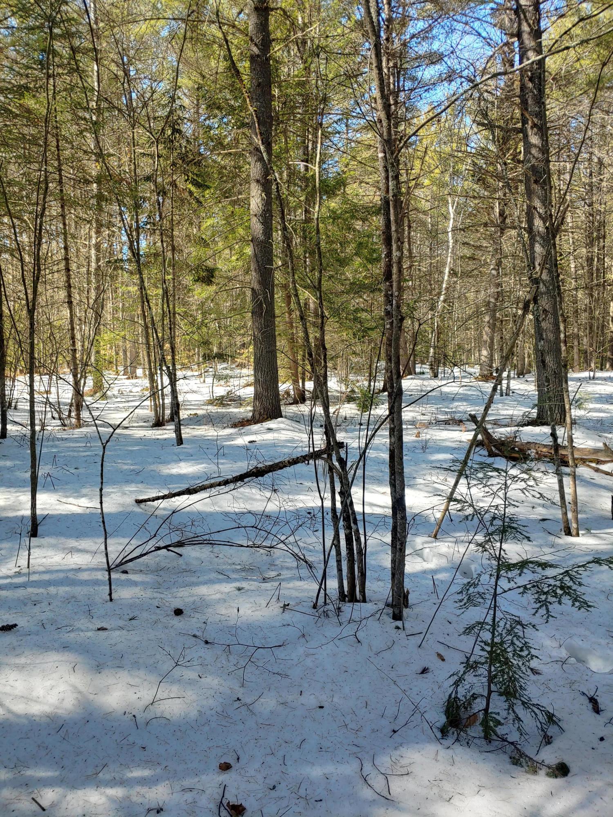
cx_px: 306
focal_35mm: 25
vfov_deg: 69.4
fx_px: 590
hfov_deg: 54.9
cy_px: 408
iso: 50
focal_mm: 4.23
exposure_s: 1/552
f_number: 1.5
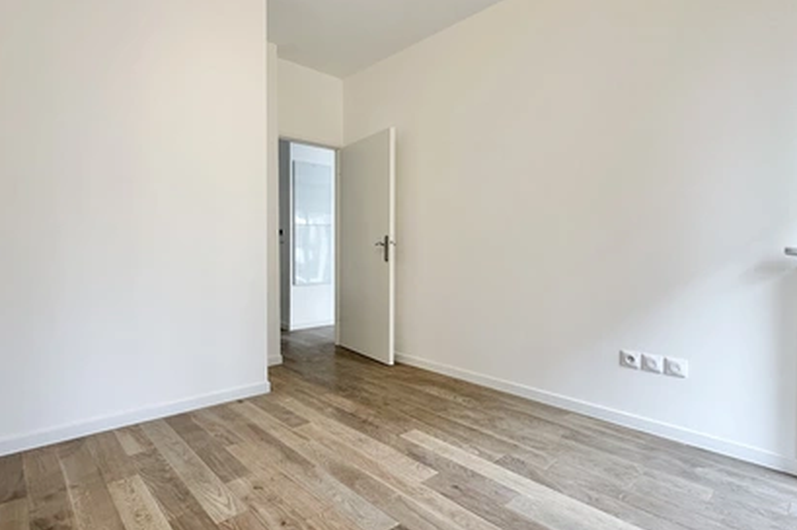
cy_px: 261
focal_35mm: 19
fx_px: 420
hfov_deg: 85.8
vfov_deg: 64.5
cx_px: 315
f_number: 2.2
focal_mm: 2.22
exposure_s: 1/100
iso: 200
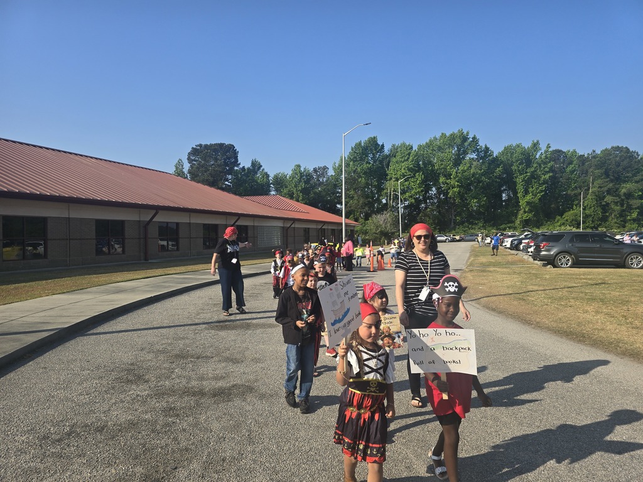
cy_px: 241
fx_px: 427
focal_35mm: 23
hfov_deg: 73.9
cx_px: 322
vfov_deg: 58.9
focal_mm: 6.3
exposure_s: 1/738
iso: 12
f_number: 1.7
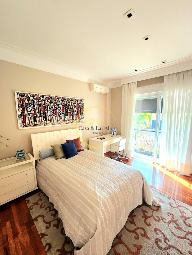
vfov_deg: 106.2
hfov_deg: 89.9
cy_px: 128
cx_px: 96
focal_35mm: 13
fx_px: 96
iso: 160
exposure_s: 1/60.2
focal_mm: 2.2
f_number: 2.2
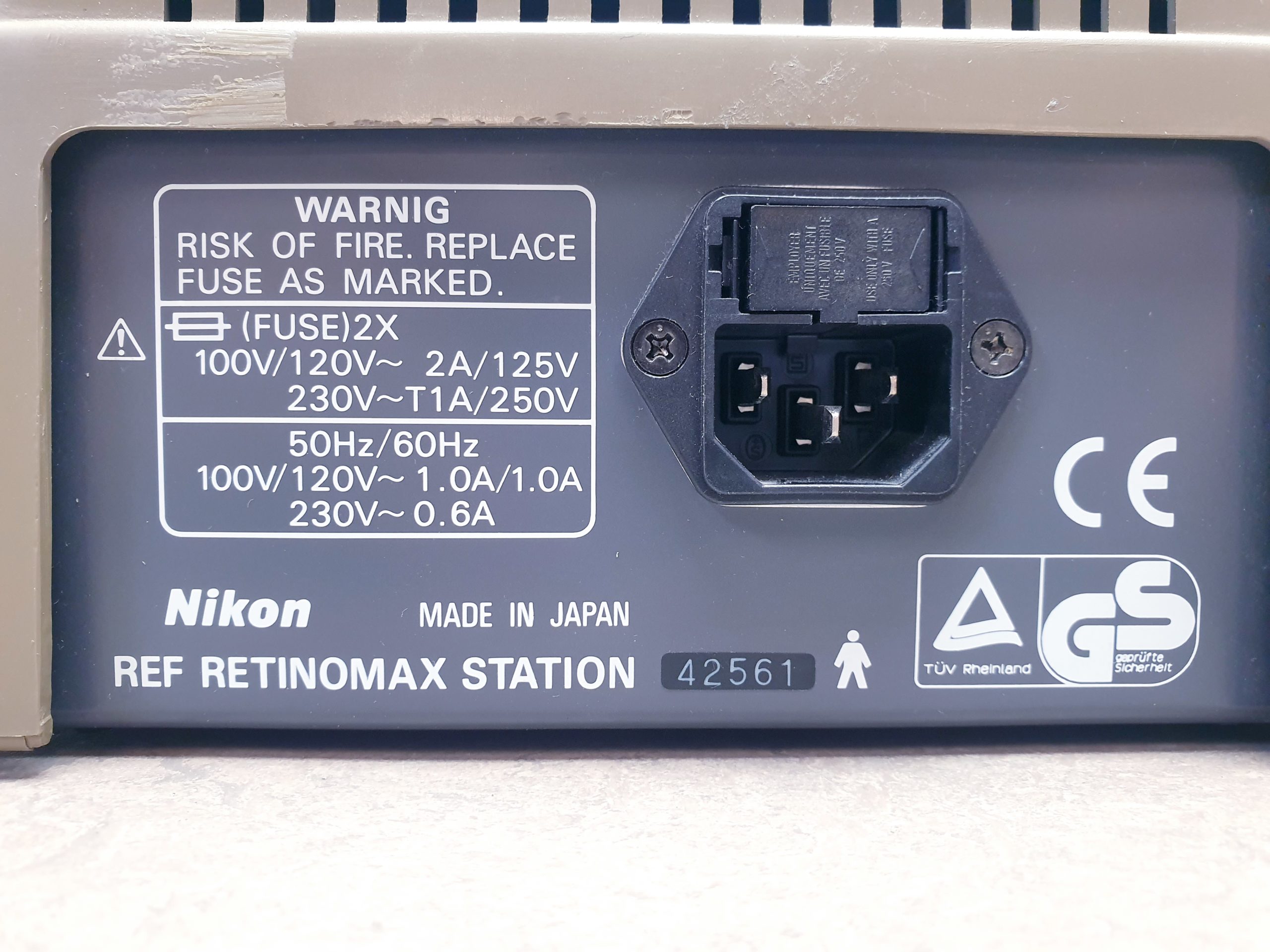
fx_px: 954
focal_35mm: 26
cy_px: 476
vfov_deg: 53.1
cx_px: 635
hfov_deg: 67.3
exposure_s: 1/50
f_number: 2.4
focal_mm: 4.3
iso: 250
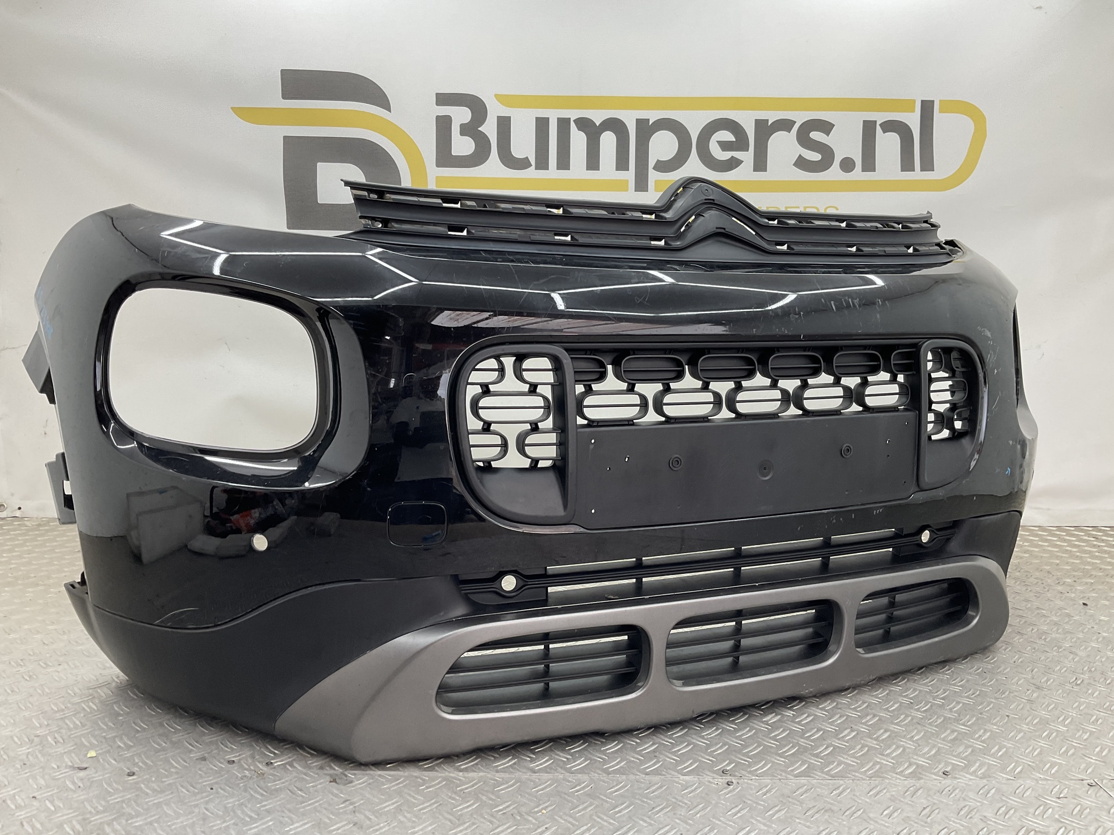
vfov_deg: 48.2
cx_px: 557
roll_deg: -0.9
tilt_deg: -8.4
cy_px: 418
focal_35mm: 29
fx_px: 933
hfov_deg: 61.7
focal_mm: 3
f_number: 1.8
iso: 32
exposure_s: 1/100
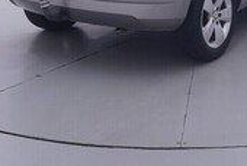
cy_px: -91
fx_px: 499
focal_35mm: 73
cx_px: 223
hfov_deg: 26.8
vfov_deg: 16.9
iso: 200
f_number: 5
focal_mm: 15
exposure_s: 1/80
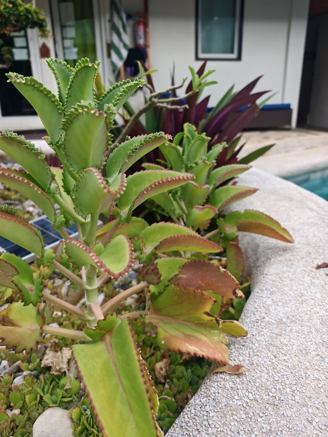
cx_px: 164
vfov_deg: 71.6
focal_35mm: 24
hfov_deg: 56.8
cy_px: 218
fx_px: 303
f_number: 2
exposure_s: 1/1400
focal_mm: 6.83
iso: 100
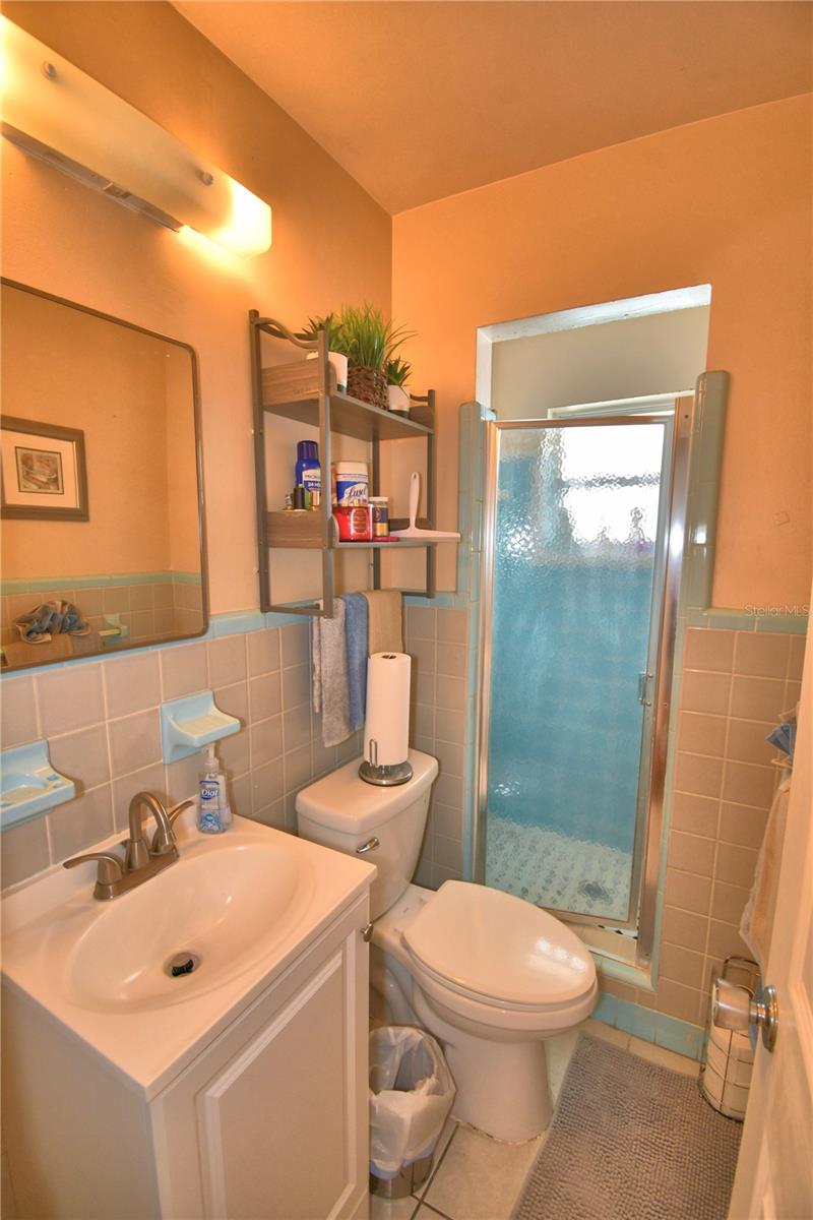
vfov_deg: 100.4
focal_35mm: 15
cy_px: 610
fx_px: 508
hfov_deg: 77.3
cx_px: 406
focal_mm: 10
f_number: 4.5
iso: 200
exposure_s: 1/40
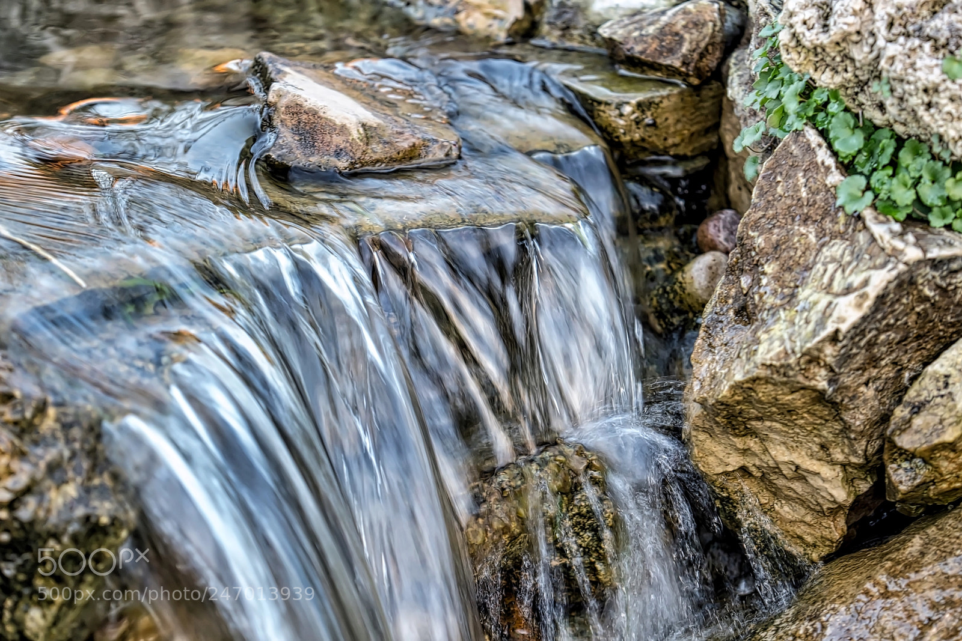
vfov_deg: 5.1
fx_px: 7215
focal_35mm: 270
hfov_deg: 7.6
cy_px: 320
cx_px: 481
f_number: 3.5
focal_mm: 180
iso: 400
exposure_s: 1/20
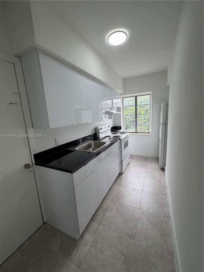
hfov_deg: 85.7
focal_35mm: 14
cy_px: 136
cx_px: 102
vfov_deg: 102.1
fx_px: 110
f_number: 2.2
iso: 50
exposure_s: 1/121
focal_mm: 2.22
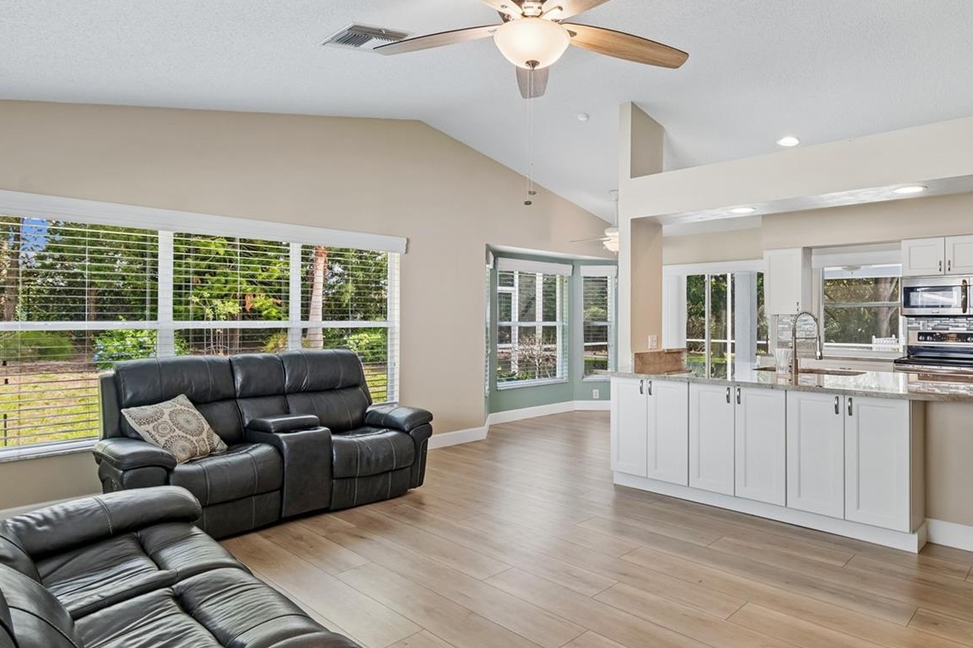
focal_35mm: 21
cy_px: 307
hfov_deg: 80.4
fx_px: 567
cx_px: 576
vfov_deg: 59.4
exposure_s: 1/5
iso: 100
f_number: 7.1
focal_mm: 10
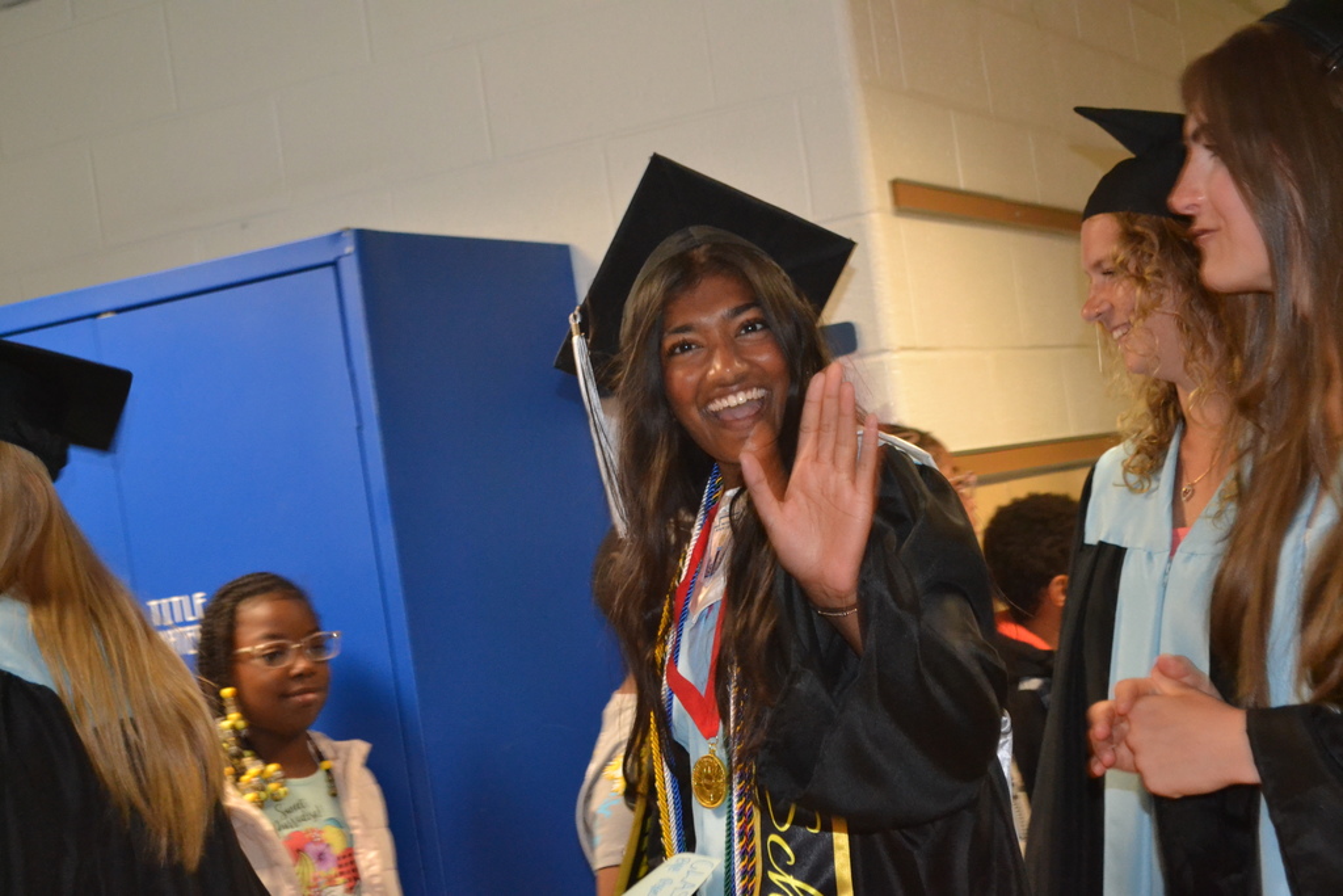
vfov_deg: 22.6
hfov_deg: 33.4
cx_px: 672
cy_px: 448
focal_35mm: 60
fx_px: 2238
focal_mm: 40
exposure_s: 1/60
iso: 3200
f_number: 5.3
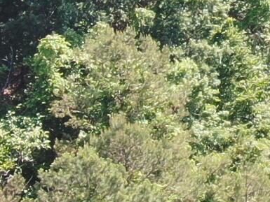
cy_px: -204
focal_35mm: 366
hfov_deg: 5.3
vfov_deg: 4.0
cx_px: 547
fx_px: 2856
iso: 100
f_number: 3.8
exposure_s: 1/160
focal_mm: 8.42
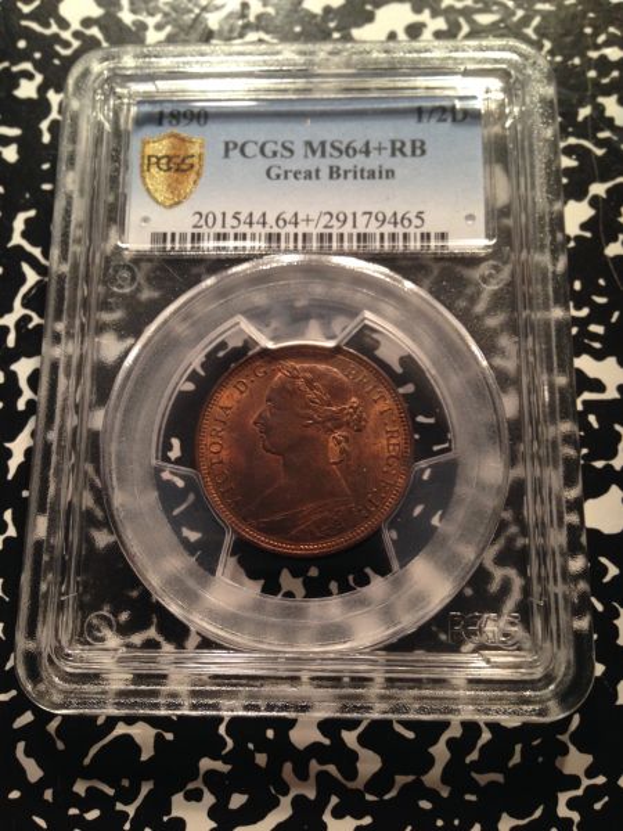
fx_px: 792
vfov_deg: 55.4
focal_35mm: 33
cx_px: 312
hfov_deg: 42.9
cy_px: 416
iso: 125
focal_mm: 4.12
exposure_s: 1/20
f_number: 2.4
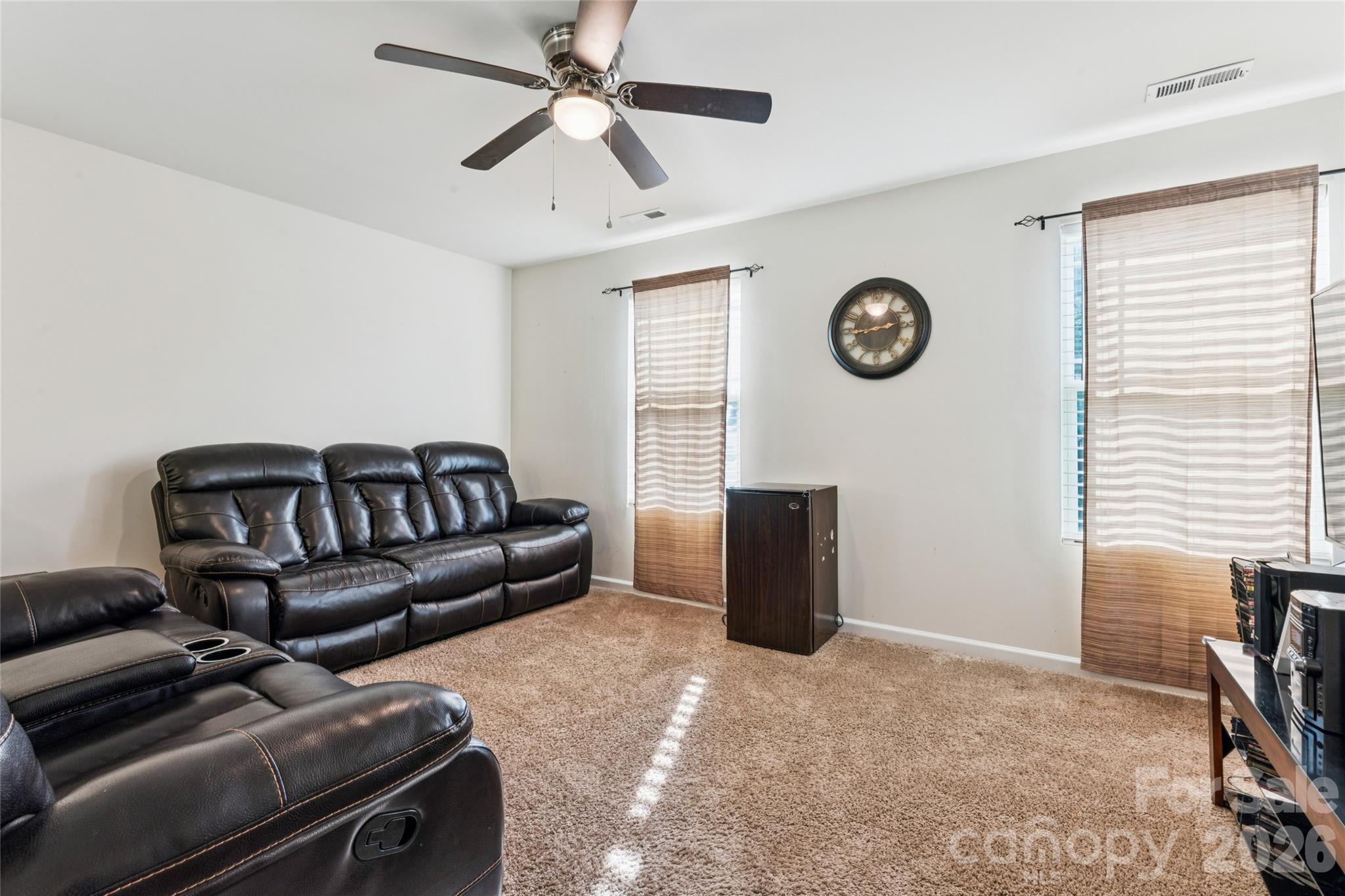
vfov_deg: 73.1
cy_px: 448
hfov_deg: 96.0
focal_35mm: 16
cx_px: 672
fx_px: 605
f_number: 13
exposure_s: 1/5
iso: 200
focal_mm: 16.2
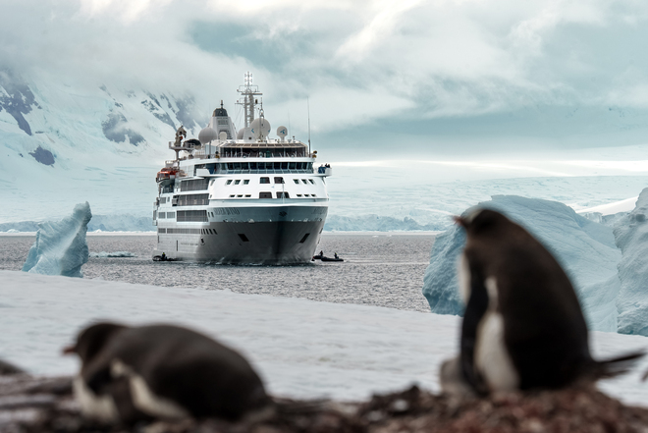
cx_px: 324
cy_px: 216
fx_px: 4555
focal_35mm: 253
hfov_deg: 8.1
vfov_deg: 5.4
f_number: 13
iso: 640
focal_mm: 252.9
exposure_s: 1/640
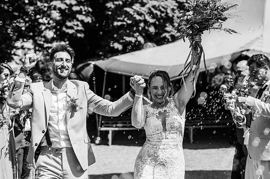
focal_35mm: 85
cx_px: 135
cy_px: 90
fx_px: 637
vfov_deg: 16.1
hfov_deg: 23.9
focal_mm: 85
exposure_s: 1/1000
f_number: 4
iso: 100
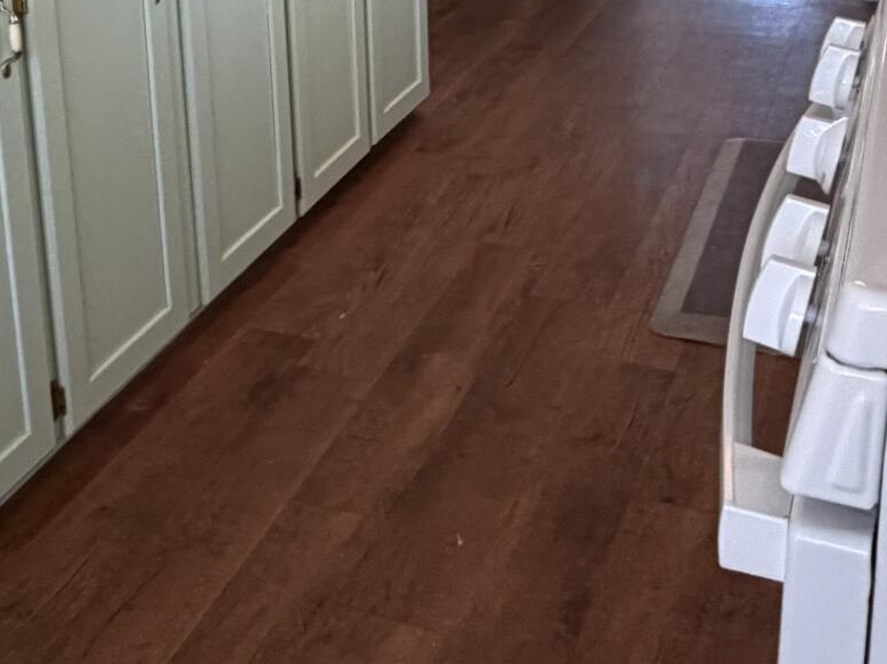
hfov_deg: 35.3
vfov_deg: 25.3
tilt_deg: -12.8
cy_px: -40
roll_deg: +2.6
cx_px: 307
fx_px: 1383
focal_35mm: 54
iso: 320
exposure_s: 1/69
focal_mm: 2.22
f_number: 2.2
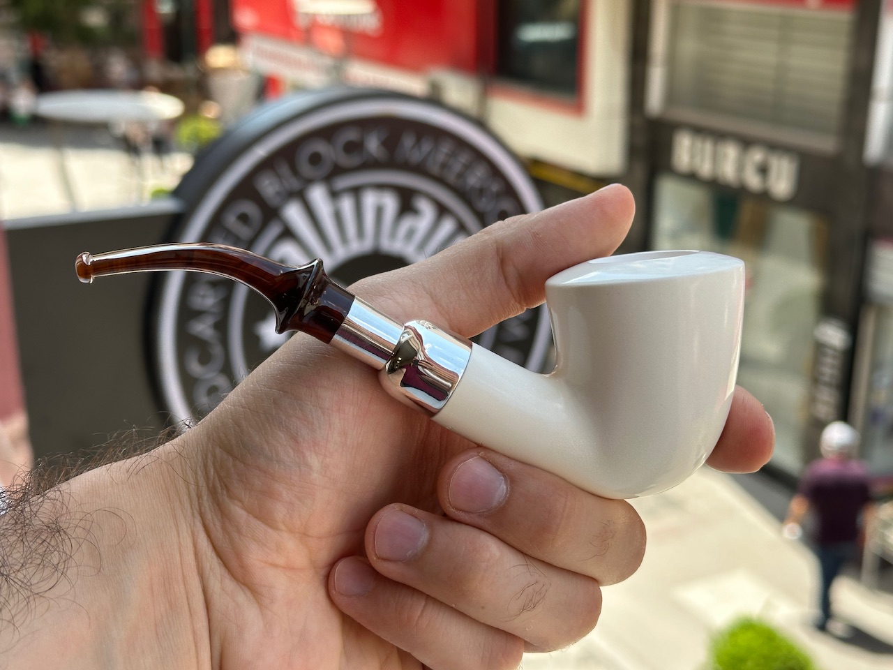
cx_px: 446
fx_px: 1238
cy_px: 335
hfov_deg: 39.7
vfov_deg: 30.3
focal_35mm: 48
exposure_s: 1/751
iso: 64
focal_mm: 6.86
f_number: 1.78
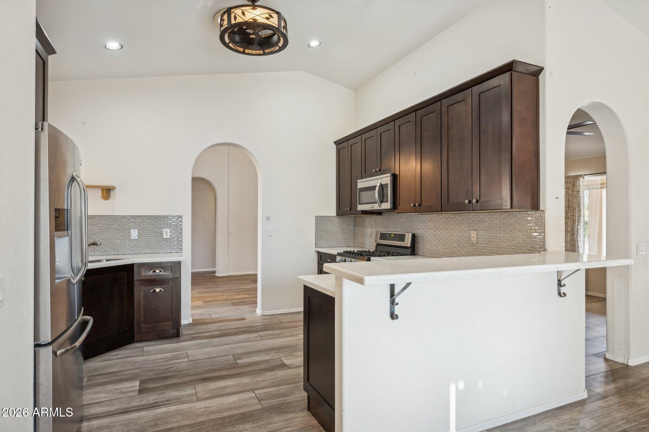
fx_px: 361
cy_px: 216
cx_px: 324
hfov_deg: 84.0
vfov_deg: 61.9
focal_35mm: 20
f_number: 8
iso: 320
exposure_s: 1/25
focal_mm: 20
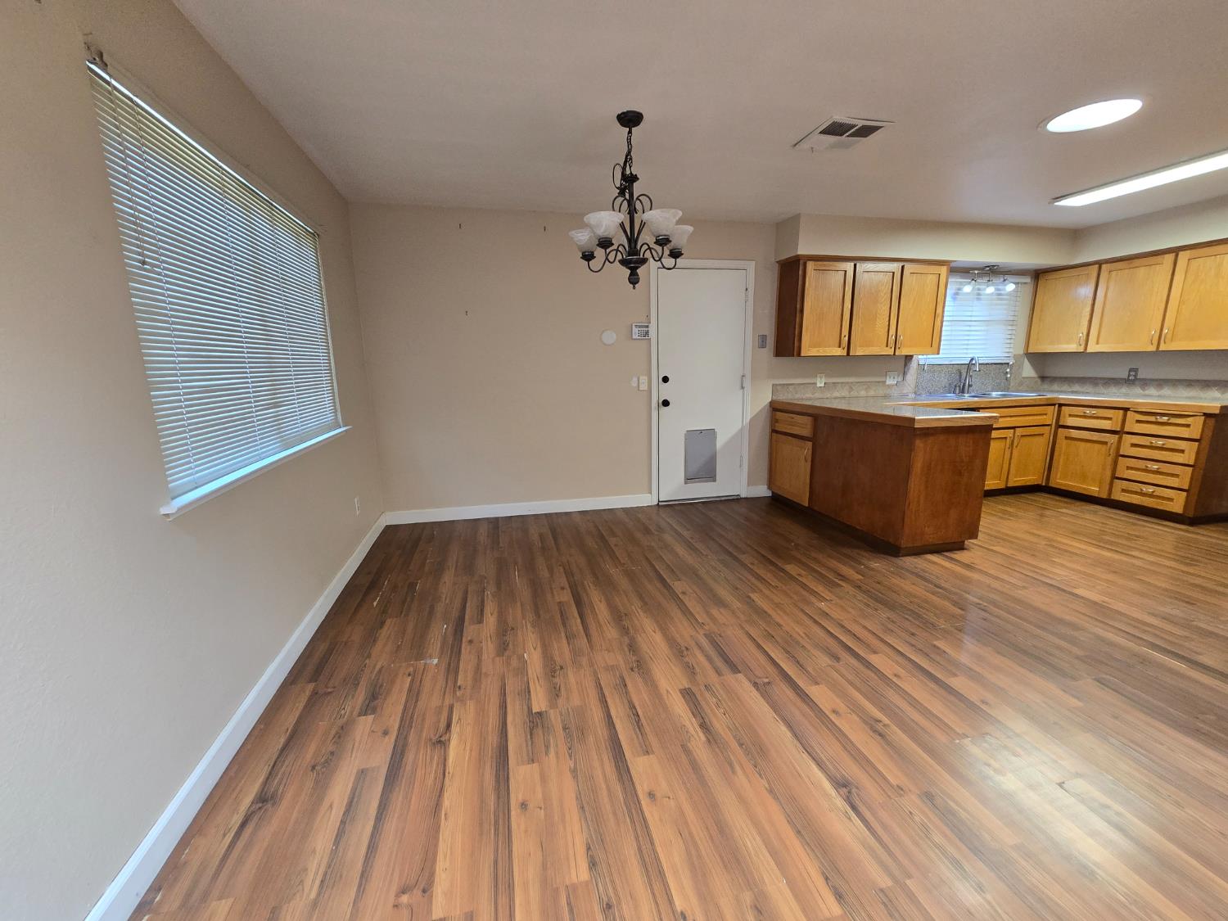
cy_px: 460
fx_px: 461
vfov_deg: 89.9
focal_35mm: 13
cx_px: 614
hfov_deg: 106.2
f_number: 2.2
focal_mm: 2.2
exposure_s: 1/60
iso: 320
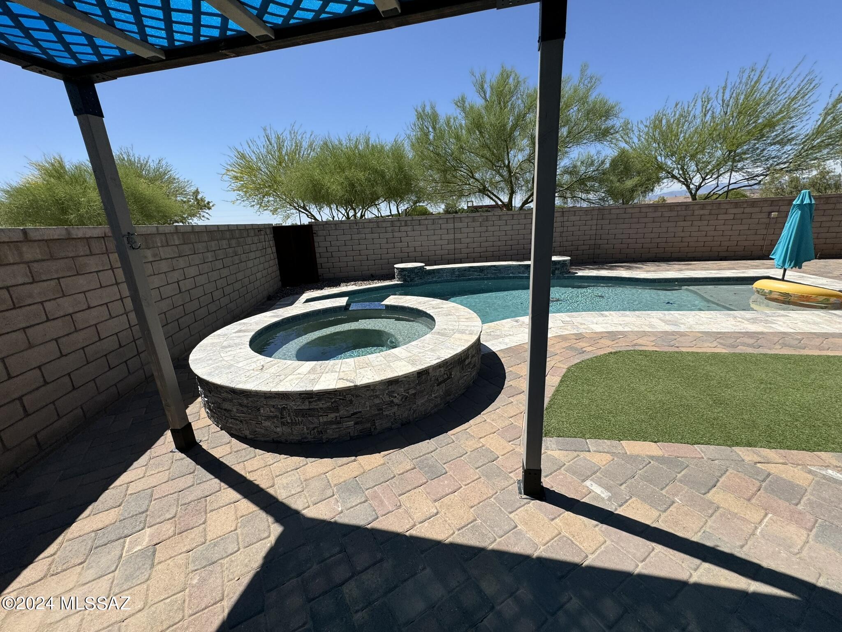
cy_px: 316
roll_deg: +1.5
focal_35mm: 14
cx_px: 421
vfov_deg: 85.7
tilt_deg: -15.8
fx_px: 341
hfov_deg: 102.1
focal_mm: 2.22
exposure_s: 1/2208
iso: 50
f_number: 2.2
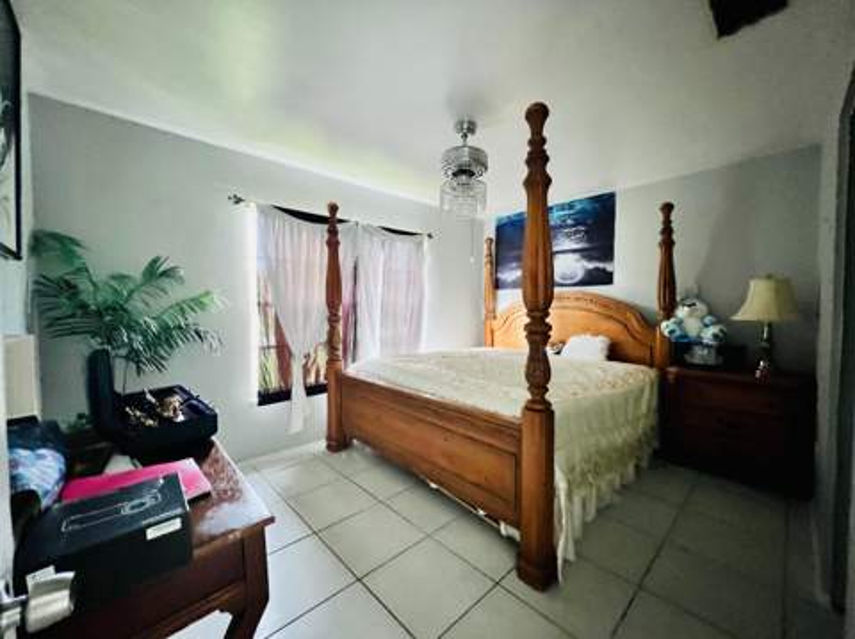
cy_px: 320
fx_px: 321
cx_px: 428
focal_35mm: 13
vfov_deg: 89.8
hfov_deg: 106.2
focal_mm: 1.57
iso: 800
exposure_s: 1/60
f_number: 1.8
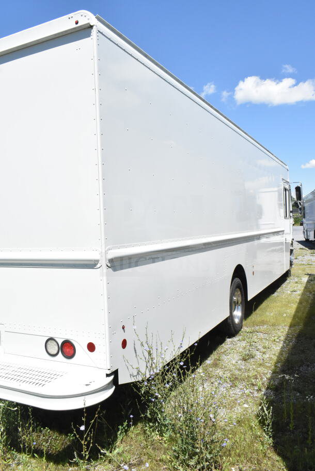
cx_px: 158
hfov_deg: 43.6
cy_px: 236
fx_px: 393
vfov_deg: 61.9
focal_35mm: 30
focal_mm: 20
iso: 1600
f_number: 16
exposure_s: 1/1000
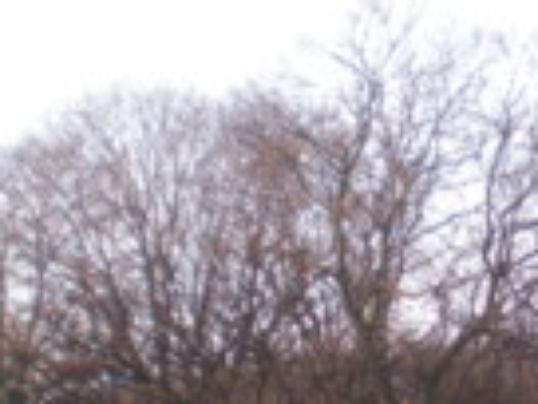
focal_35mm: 126
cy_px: 392
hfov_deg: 15.2
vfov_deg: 11.7
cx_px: 593
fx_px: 1958
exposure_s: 1/81.6
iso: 64
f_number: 3.1
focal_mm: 6.3
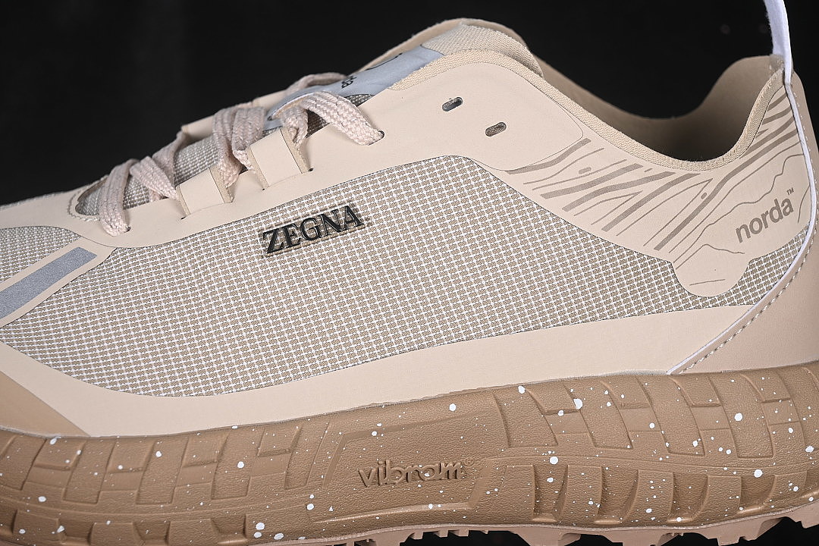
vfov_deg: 18.2
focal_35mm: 75
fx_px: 1706
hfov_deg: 27.0
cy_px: 273
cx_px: 410
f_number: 7.1
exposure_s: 1/80
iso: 160
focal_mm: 50
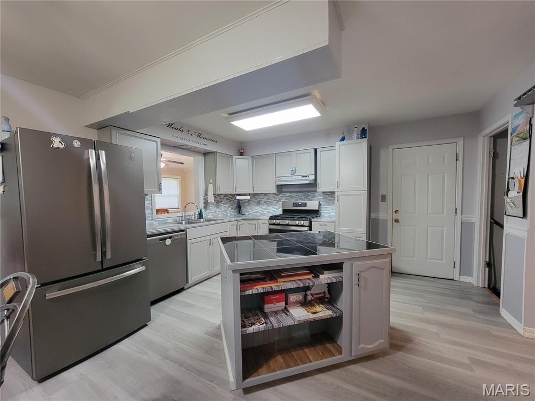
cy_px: 200
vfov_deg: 89.9
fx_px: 201
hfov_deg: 106.2
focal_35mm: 13
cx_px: 268
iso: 500
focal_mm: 2.2
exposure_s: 1/30
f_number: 2.2
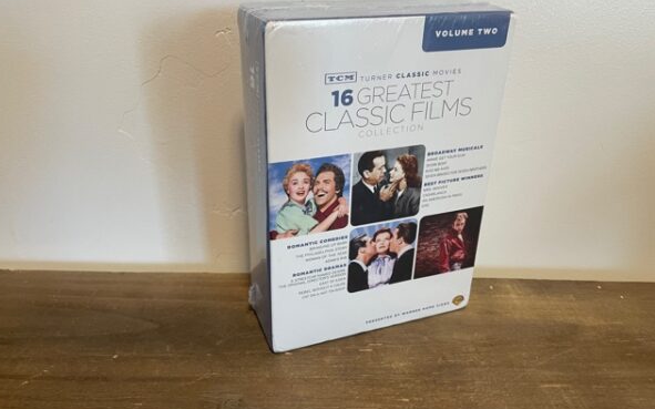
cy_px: 177
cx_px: 324
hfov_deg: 66.5
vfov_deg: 44.4
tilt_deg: -23.9
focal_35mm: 28
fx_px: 500
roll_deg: -1.2
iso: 100
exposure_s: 1/60
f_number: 1.6
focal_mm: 4.2
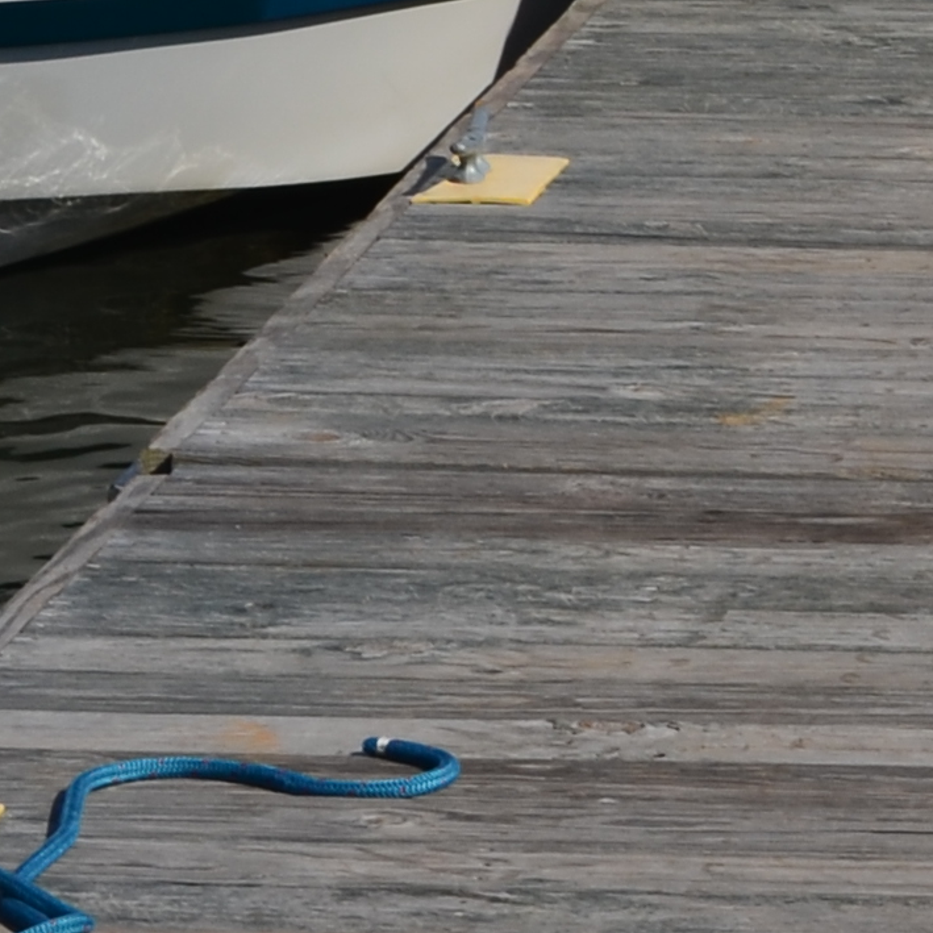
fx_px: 8630
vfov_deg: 6.0
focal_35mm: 283
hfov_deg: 6.1
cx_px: 1315
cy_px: -992
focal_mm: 32
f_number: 13
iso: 100
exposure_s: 1/200
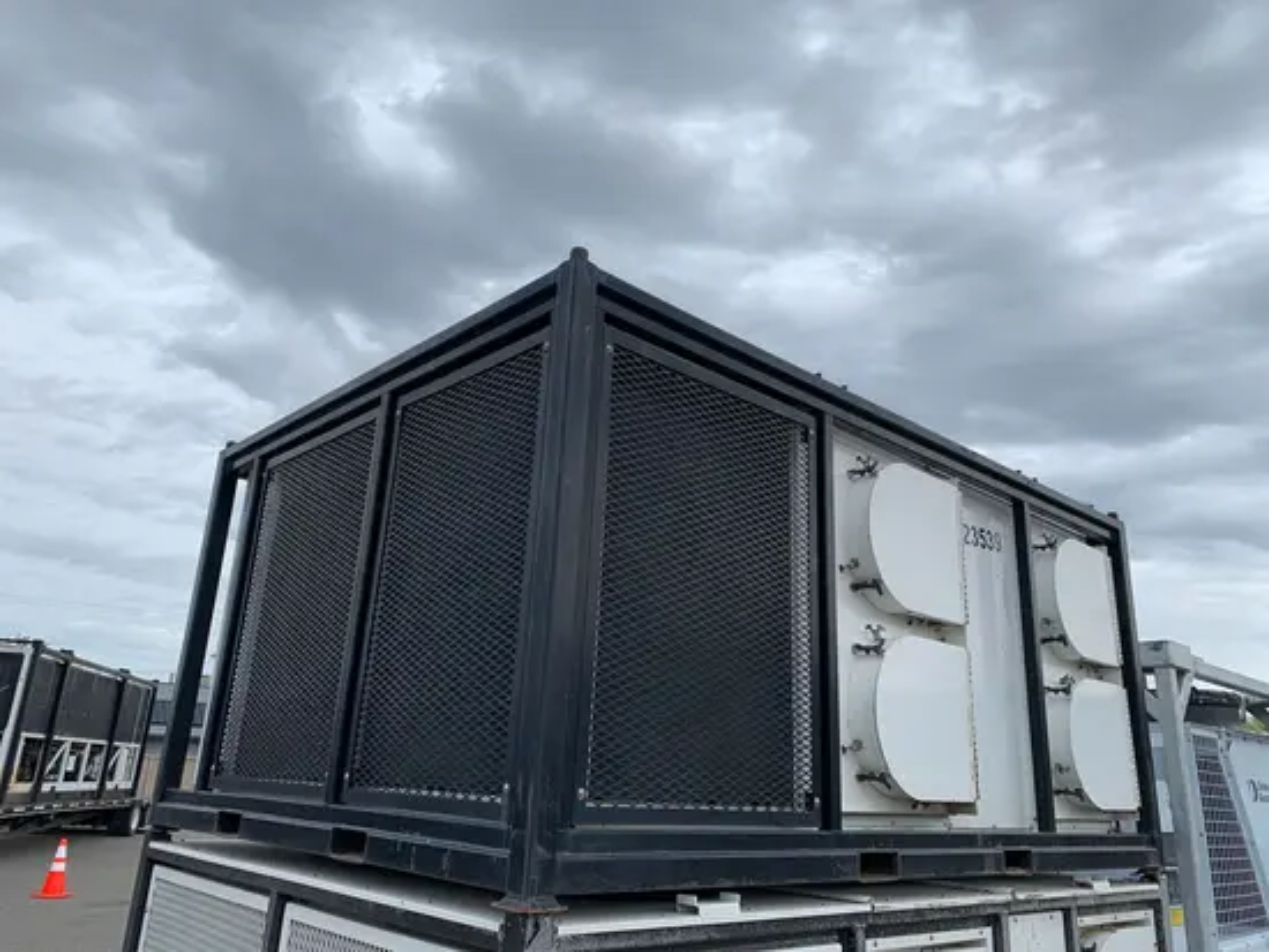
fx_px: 954
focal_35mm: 26
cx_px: 634
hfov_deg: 67.3
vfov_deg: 53.1
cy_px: 476
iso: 25
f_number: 1.8
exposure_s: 1/2160
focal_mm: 4.25
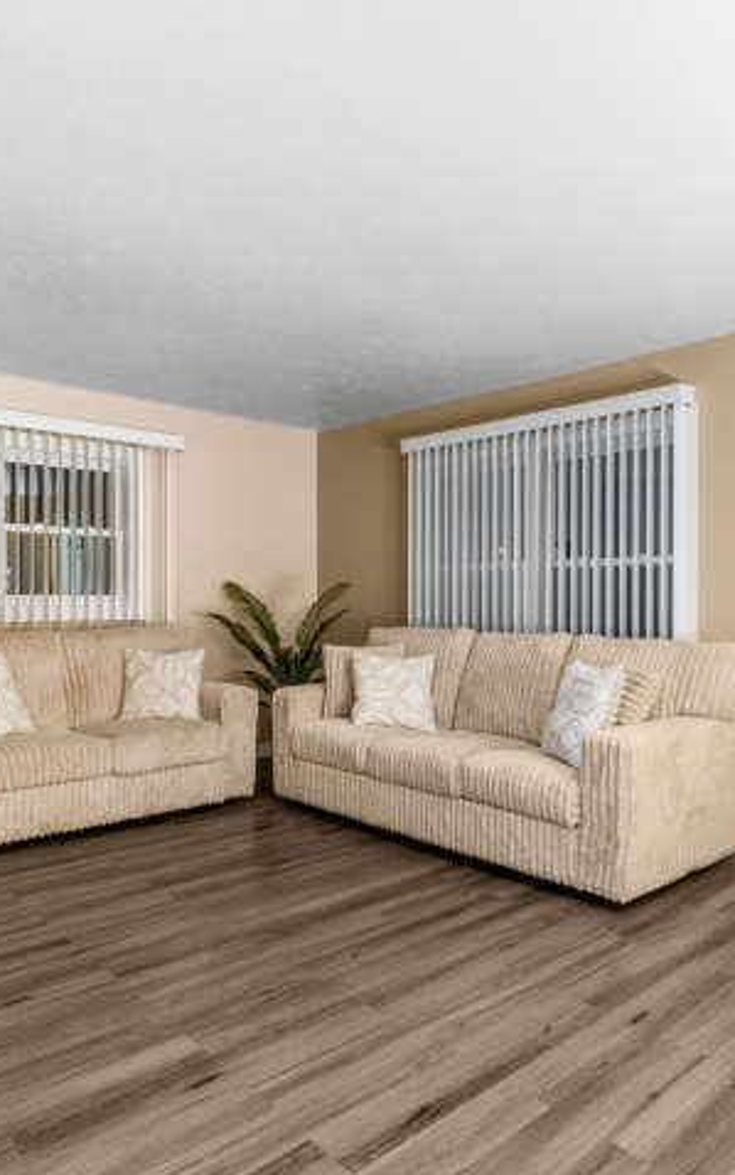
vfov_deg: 74.8
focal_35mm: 24
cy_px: 595
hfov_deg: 50.9
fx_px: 769
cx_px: 418
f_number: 7.1
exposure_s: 1/1.25
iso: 400
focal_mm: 10
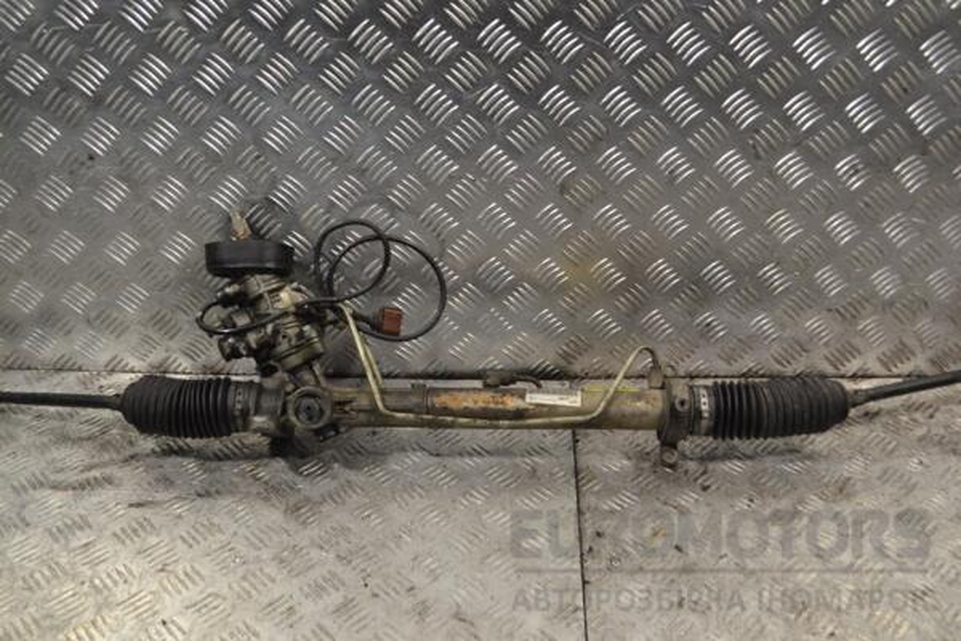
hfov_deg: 53.1
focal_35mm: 36
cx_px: 480
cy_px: 320
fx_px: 961
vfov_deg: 36.9
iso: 400
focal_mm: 24
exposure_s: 1/100
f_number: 5
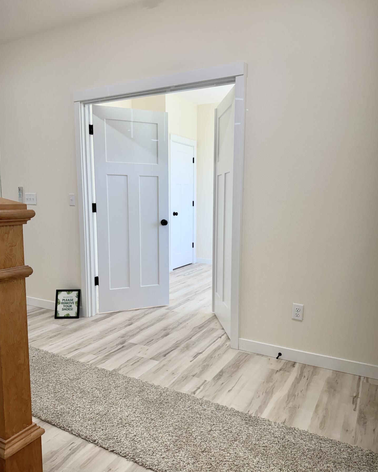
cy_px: 249
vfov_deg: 66.0
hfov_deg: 54.9
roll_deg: +0.6
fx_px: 364
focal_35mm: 26
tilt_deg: -7.8
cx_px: 189
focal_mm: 6.76
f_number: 1.78
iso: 80
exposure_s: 1/426
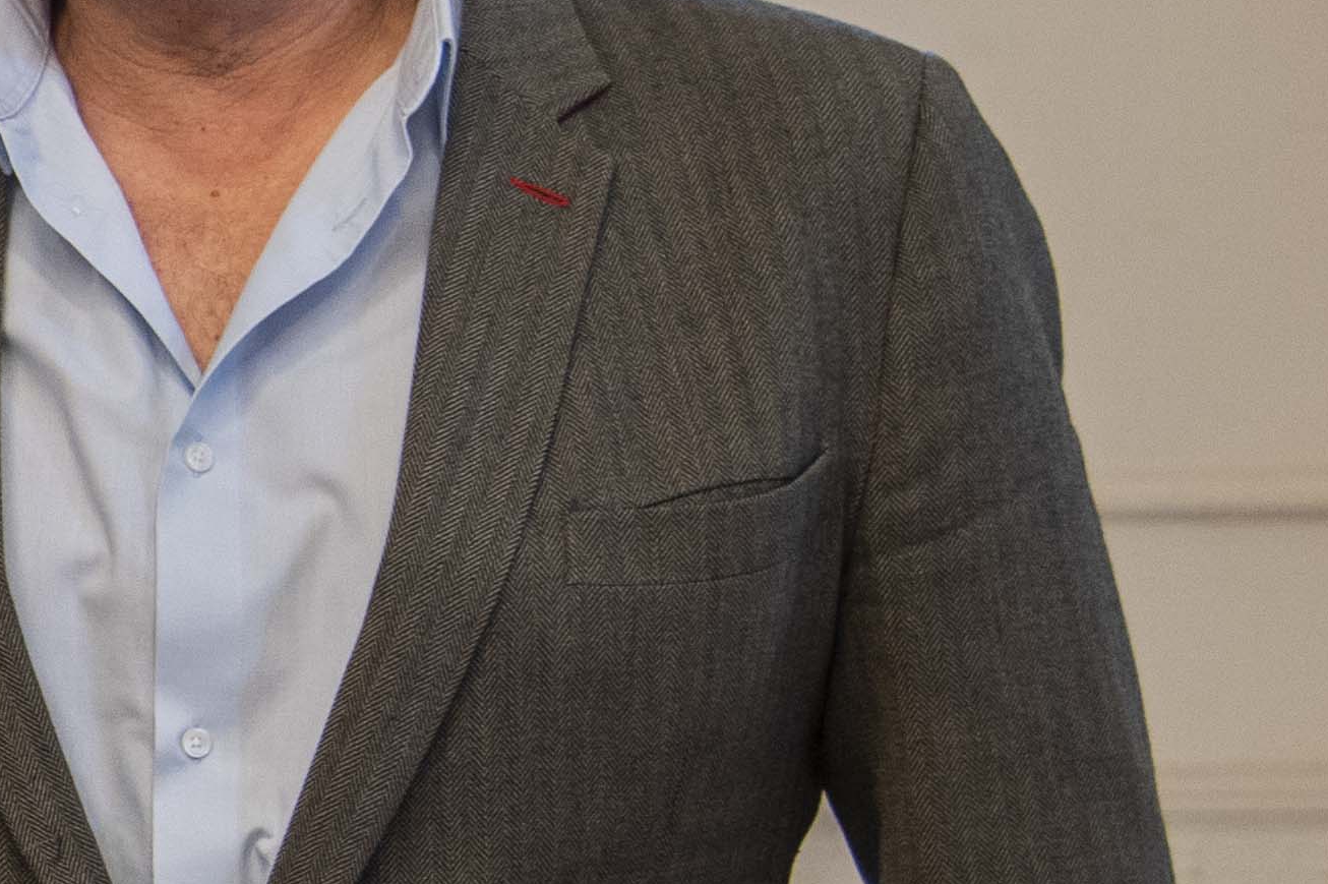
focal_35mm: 176
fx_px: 6488
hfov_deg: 10.8
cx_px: -1165
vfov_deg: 7.8
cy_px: 493
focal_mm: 38
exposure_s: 1/80
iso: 1600
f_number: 4
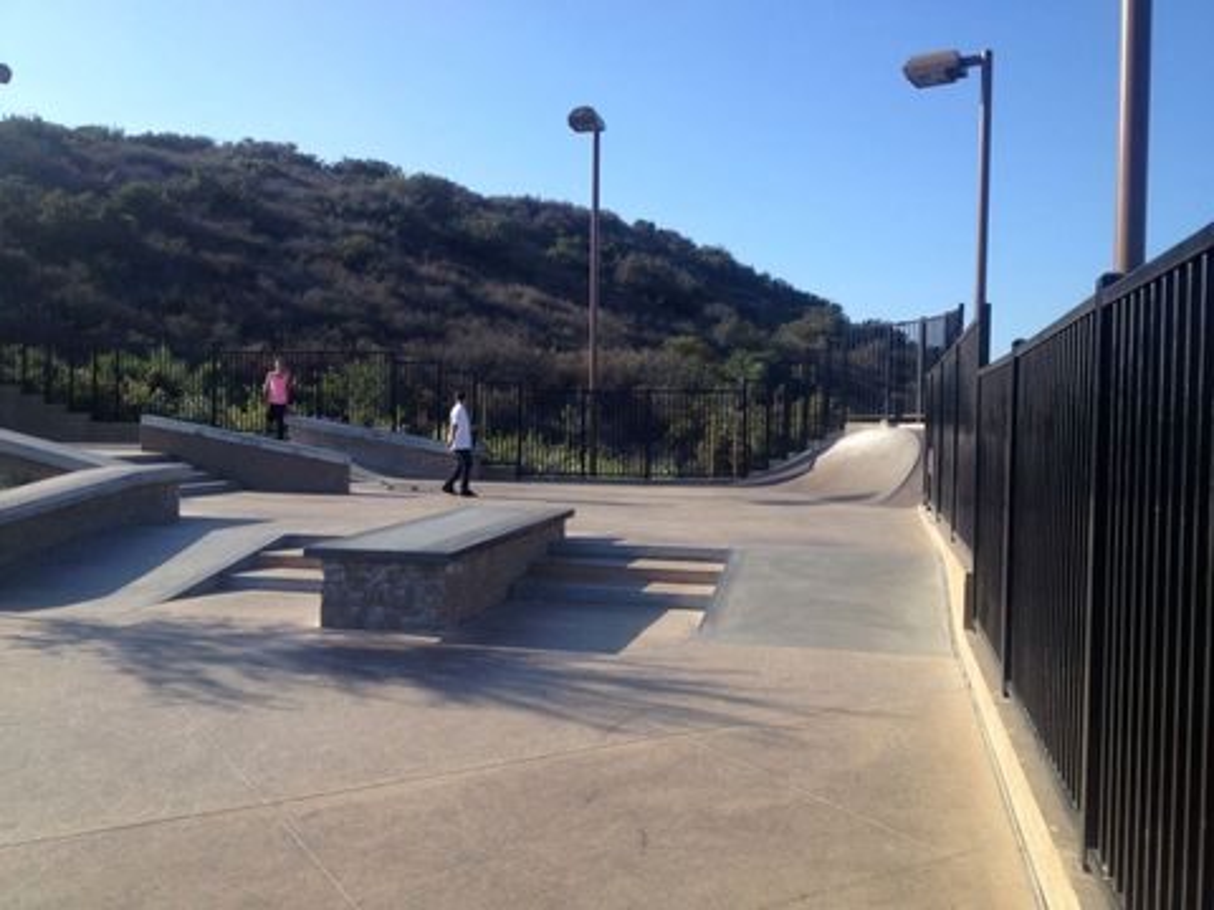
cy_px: 455
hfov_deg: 52.6
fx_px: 1227
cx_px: 607
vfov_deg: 40.7
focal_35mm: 35
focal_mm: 4.28
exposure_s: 1/1200
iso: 50
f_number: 2.4
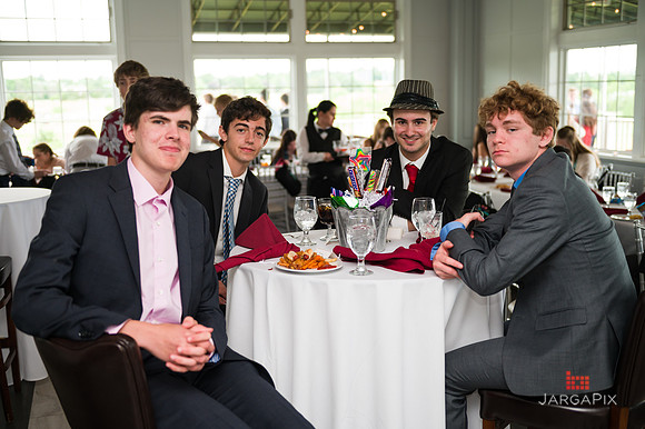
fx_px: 752
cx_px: 322
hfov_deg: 46.4
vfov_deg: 31.9
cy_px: 214
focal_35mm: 42
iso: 400
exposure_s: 1/200
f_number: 3.2
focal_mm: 42
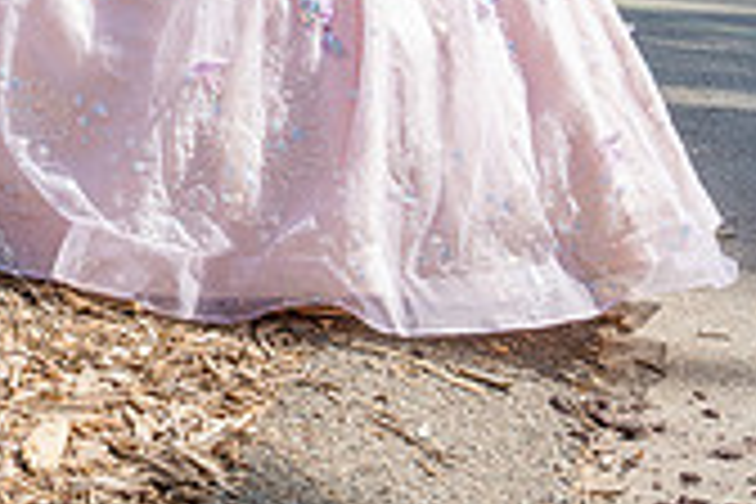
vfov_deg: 12.5
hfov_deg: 18.4
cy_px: -349
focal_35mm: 102
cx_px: -274
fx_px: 2142
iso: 200
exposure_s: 1/200
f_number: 10
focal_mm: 29.5
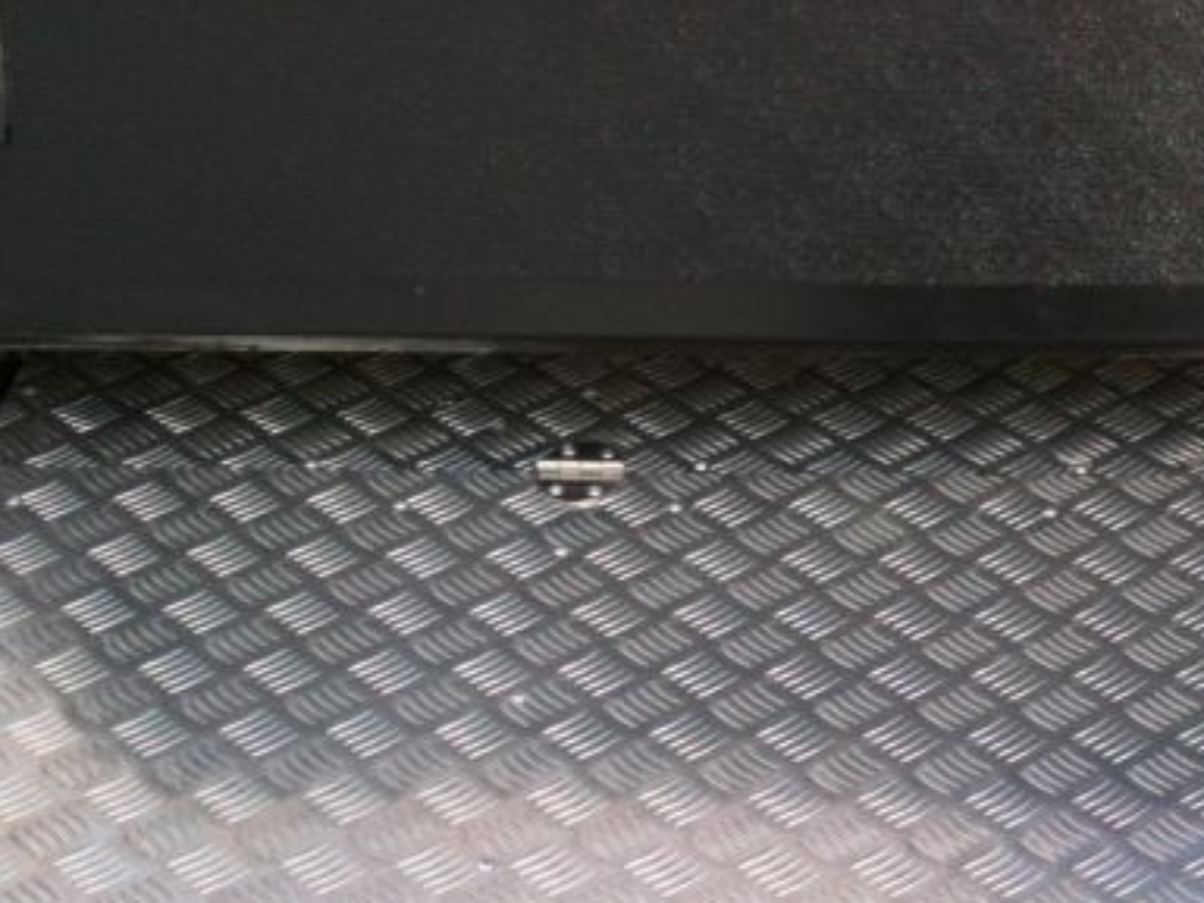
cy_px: 934
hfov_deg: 25.8
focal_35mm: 73
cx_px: 1101
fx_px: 2539
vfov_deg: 19.5
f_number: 2.8
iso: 64
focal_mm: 3.85
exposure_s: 1/469
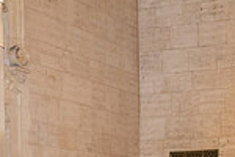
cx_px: 130
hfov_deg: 14.8
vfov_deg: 9.6
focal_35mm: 139
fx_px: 907
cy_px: 219
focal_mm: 24
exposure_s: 1/125
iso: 800
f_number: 2.8
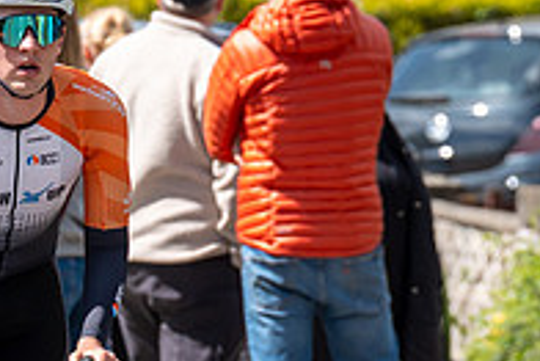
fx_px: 12759
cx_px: -94
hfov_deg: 2.4
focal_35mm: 850
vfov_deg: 1.6
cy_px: 172
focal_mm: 200
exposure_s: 1/1000
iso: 320
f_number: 5.6
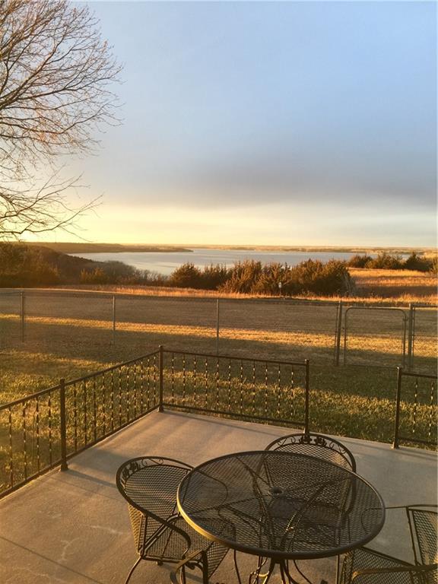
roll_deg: -0.9
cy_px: 292
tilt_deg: -4.1
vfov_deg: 61.7
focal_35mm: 29
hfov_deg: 48.2
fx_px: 489
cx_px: 219
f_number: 2.2
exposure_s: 1/40
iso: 32
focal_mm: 4.15
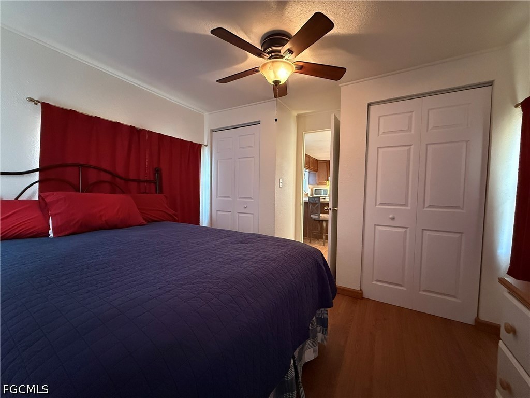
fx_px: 214
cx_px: 265
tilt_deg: -1.4
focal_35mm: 14
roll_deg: -1.1
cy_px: 199
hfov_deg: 102.1
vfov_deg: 85.7
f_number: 2.2
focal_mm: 2.22
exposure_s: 1/60
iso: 800
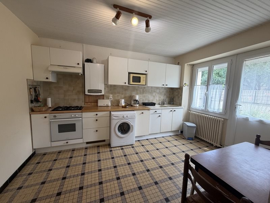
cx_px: 135
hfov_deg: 102.1
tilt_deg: -5.9
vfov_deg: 85.7
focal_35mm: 14
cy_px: 102
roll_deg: -1.2
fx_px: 109
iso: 80
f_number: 2.2
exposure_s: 1/121
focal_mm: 2.22
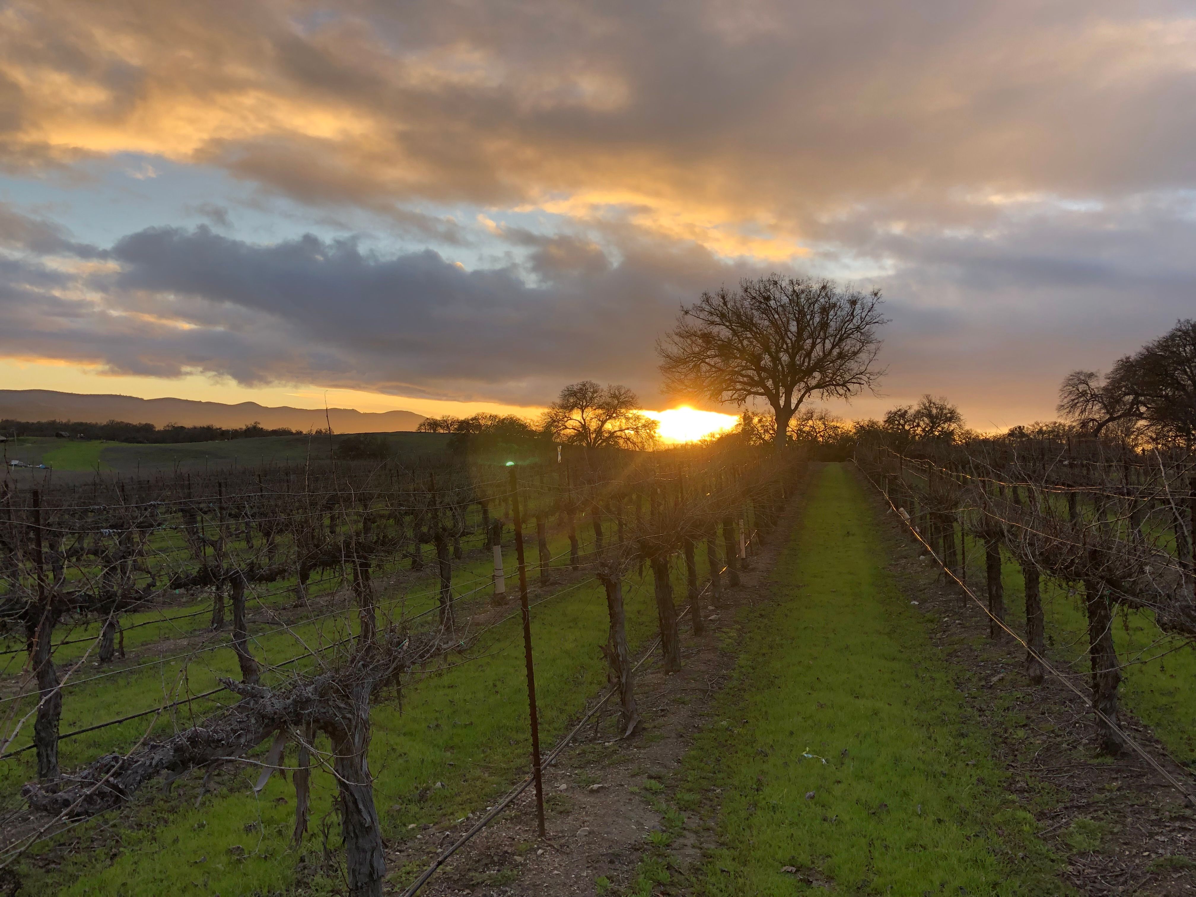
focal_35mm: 28
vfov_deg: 49.7
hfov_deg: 63.4
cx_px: 598
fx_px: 967
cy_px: 448
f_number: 1.8
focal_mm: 3.99
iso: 20
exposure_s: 1/414
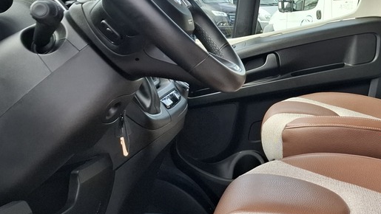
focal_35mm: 70
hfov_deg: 28.8
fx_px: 707
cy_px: 37
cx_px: 355
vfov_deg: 17.1
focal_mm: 5.54
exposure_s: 1/427
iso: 50
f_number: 1.8
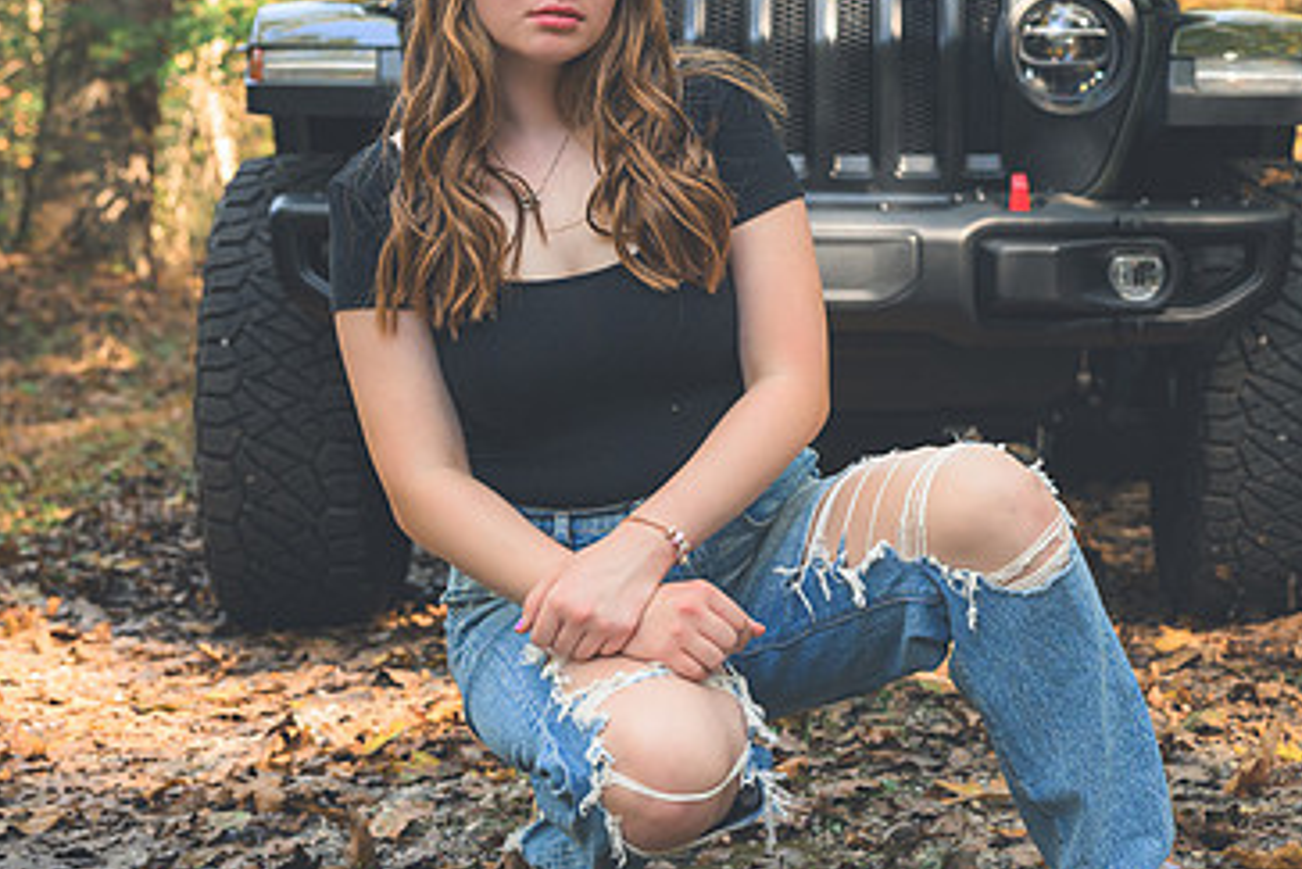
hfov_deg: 23.4
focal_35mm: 86
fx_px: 3111
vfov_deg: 15.8
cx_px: 1004
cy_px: 224
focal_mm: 44
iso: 800
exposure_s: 1/160
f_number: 4
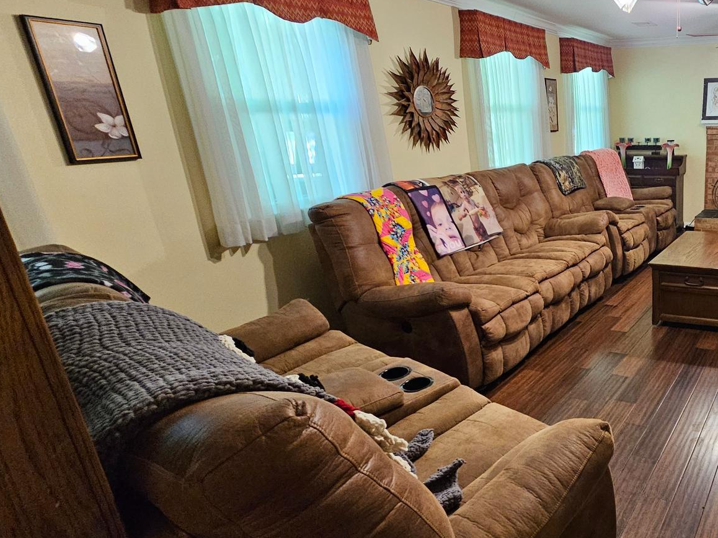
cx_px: 631
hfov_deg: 63.3
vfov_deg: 58.7
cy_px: 301
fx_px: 477
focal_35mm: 23
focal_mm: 2.2
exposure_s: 1/24
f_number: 2.2
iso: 640
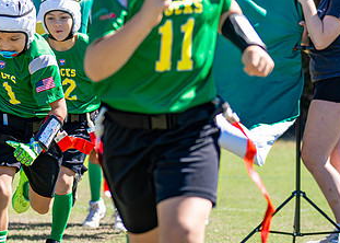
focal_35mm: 235
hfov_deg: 8.5
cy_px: 59
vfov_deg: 6.1
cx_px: -34
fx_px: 2269
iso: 200
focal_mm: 70
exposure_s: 1/1600
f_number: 2.8
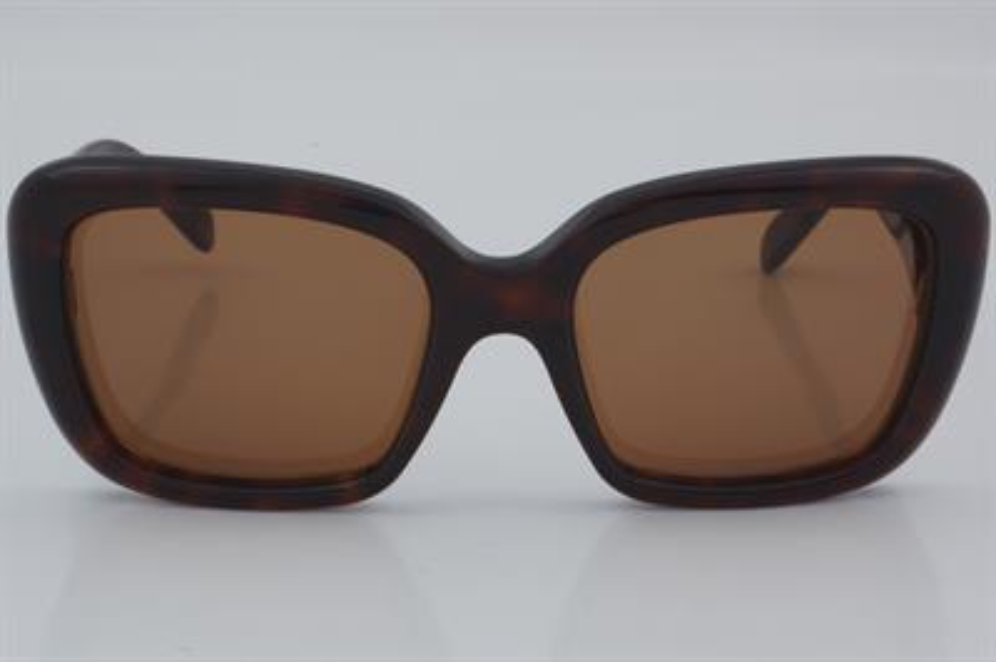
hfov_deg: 24.6
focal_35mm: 82
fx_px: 2281
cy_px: 331
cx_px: 498
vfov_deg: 16.5
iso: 100
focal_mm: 55
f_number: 32
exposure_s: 1/4
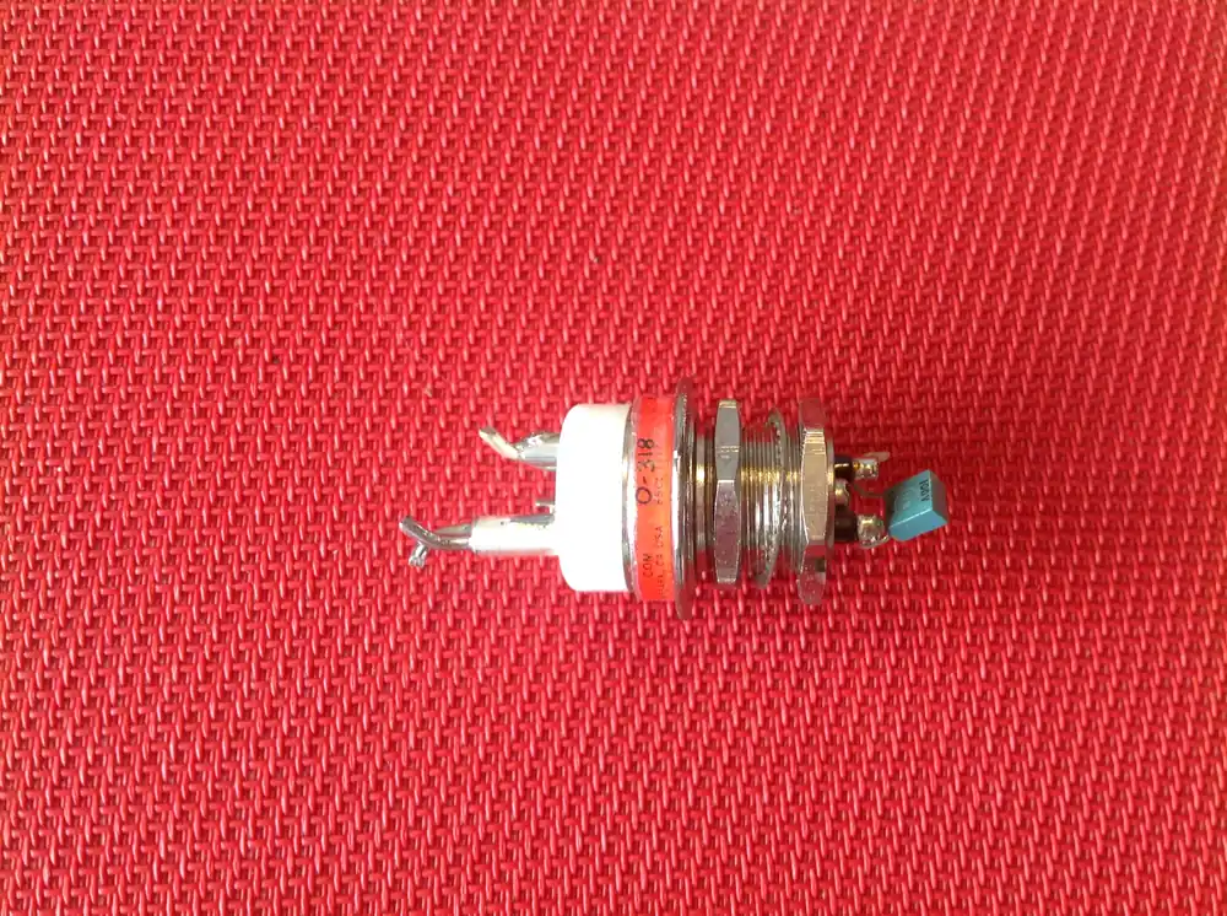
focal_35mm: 35
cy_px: 458
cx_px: 614
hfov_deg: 52.7
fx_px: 1238
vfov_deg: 40.6
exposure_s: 1/40
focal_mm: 4.28
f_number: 2.4
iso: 64
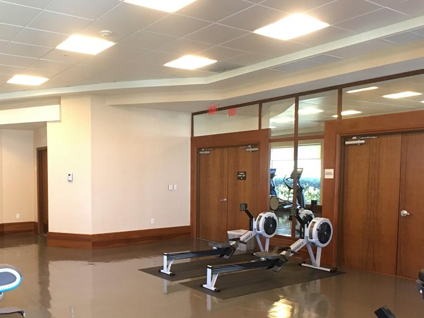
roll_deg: -0.3
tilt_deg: -3.4
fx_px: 625
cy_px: 206
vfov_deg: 28.4
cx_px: 122
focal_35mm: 51
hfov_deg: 36.9
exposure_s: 1/15
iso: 64
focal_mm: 4.15
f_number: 2.2
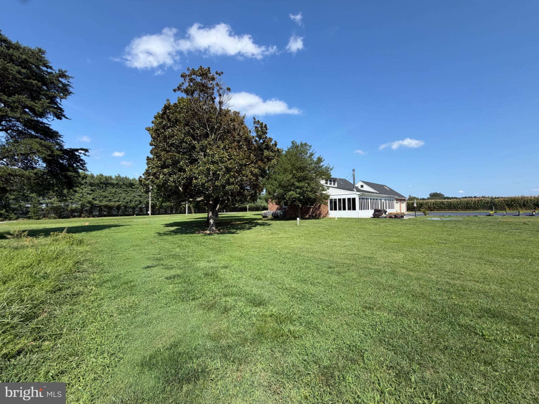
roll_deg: +2.1
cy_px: 202
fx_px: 218
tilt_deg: +2.0
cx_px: 270
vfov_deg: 85.7
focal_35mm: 14
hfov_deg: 102.1
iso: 25
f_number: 2.2
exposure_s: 1/770
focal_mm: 2.22
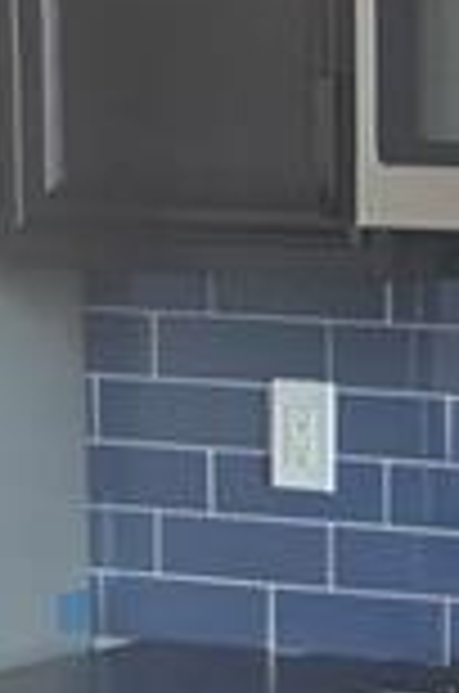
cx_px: 796
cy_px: 846
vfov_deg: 10.8
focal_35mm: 187
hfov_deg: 7.1
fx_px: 3592
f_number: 1.7
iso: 320
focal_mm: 6.25
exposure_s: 1/120
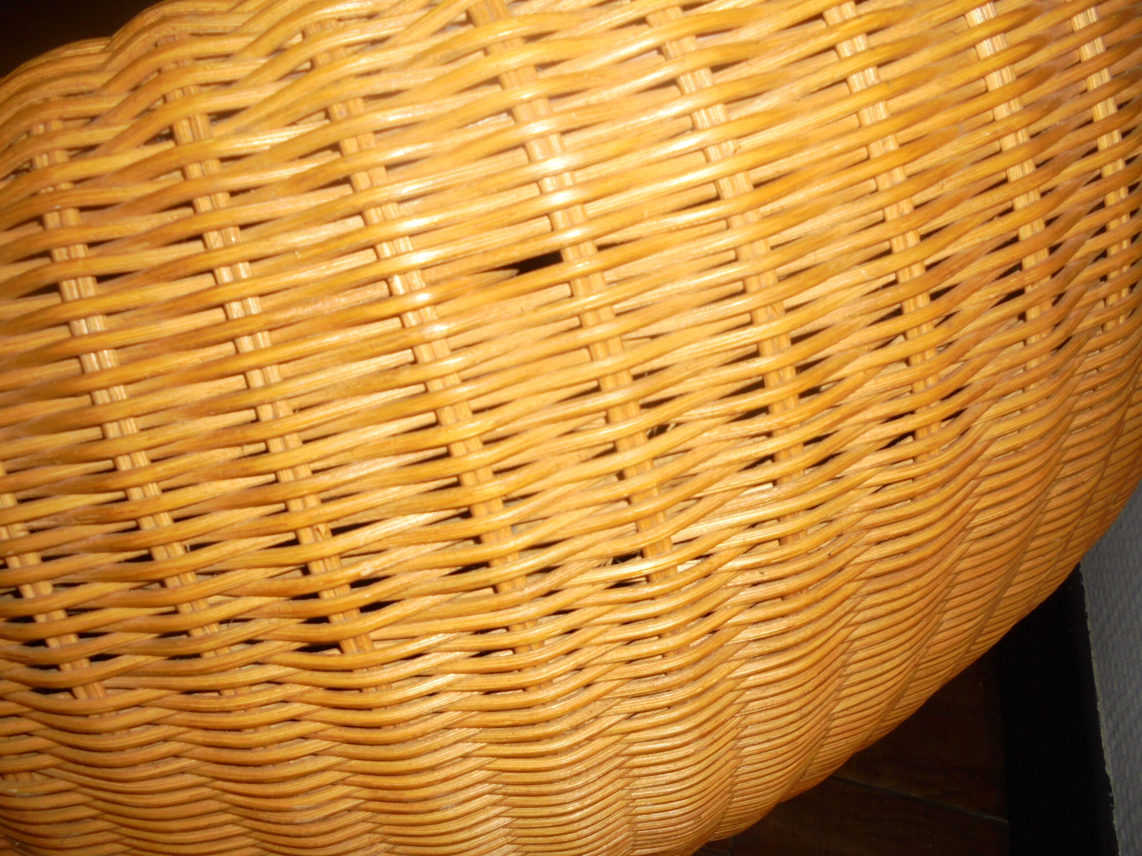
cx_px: 571
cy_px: 428
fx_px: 858
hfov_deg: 67.3
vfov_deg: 53.1
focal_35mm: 26
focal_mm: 4.6
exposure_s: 1/30
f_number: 3.5
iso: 100
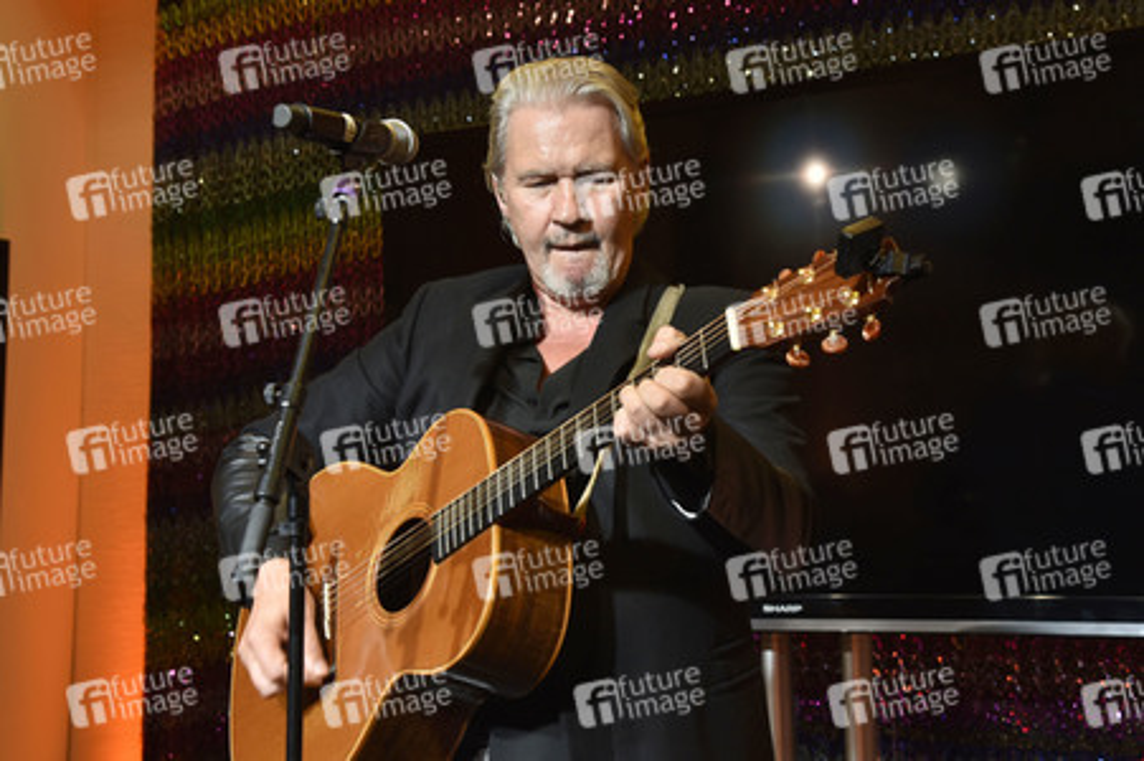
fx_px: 1588
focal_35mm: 50
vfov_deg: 27.0
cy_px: 380
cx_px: 572
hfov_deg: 39.6
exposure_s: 1/125
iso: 640
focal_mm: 50
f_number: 6.3
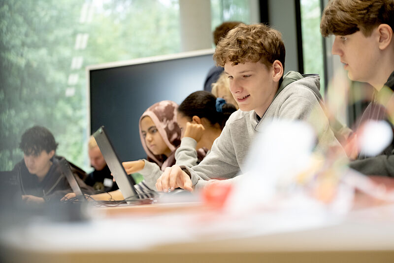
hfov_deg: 20.6
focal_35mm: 99
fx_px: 1083
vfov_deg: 13.8
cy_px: 132
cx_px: 197
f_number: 2.8
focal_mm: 66
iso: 1600
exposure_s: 1/200
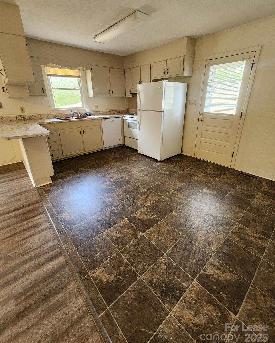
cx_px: 136
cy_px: 160
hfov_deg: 88.0
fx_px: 142
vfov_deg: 100.5
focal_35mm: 14
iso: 400
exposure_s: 1/60
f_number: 2.2
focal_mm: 2.2
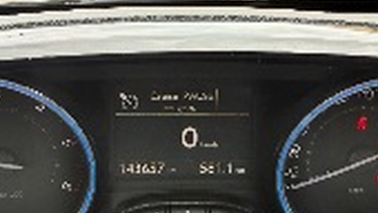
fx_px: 642
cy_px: 211
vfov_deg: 18.4
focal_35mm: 64
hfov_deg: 32.8
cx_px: 185
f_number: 2.2
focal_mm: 2.22
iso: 100
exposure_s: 1/121
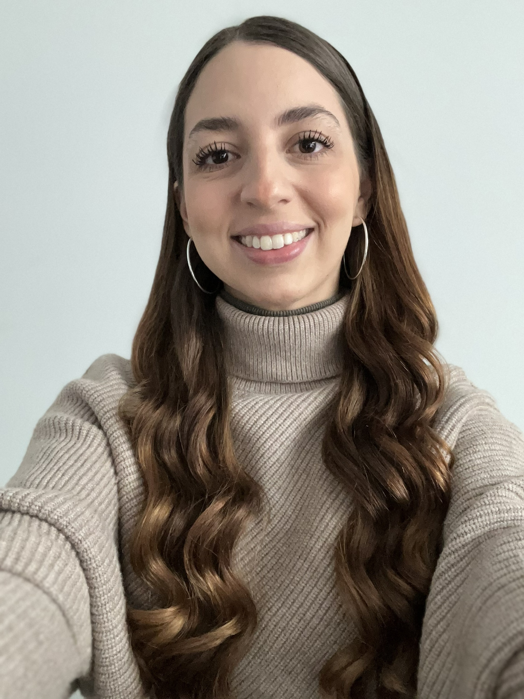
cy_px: 350
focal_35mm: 30
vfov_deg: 60.0
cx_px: 262
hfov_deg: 46.8
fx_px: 606
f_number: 2.2
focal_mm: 2.71
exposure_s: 1/43
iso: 400
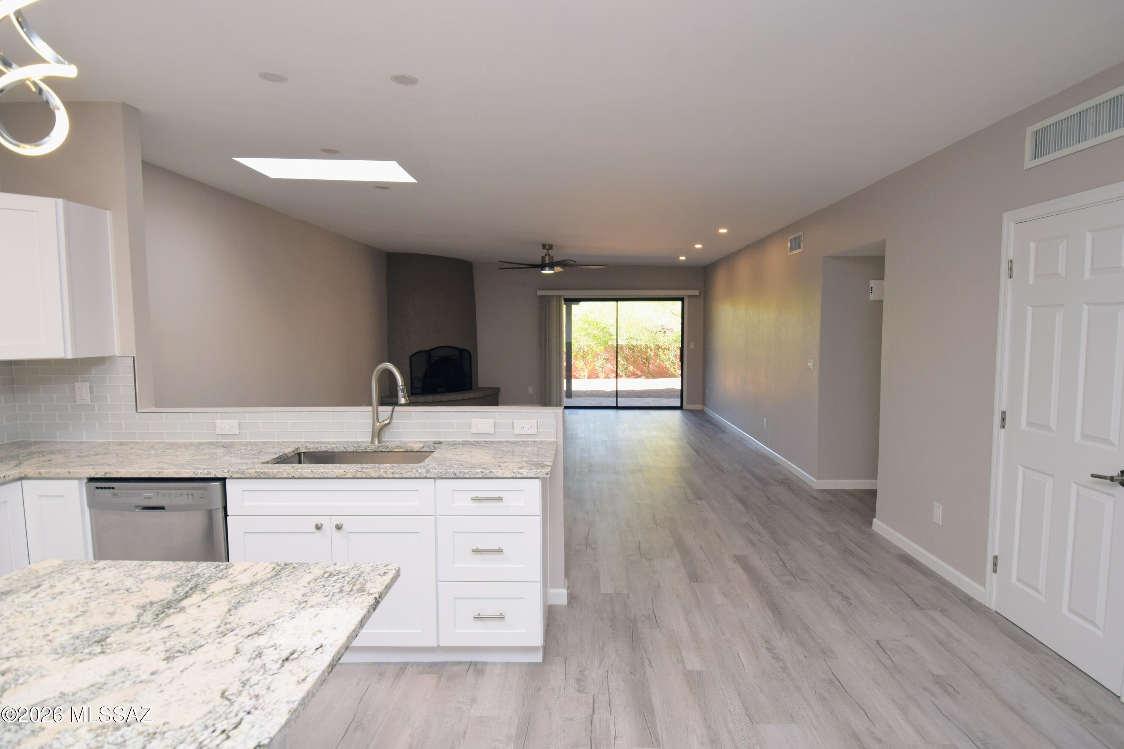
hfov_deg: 90.0
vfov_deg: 67.4
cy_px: 374
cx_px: 562
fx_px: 562
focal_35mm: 18
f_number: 6.3
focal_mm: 12
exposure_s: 1/160
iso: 400
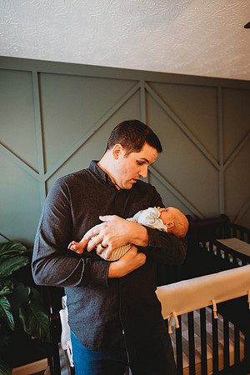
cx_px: 125
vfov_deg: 73.7
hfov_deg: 53.1
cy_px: 188
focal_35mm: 24
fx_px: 250
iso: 1250
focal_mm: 24
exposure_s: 1/160
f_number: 2.2
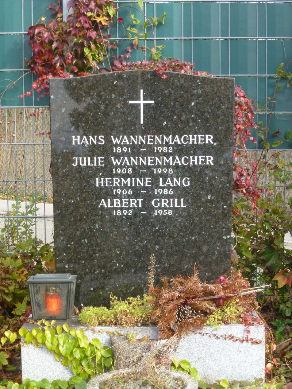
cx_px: 146
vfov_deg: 27.8
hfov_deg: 21.0
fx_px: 787
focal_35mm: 70
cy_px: 194
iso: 250
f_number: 5
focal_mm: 12.5
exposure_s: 1/250
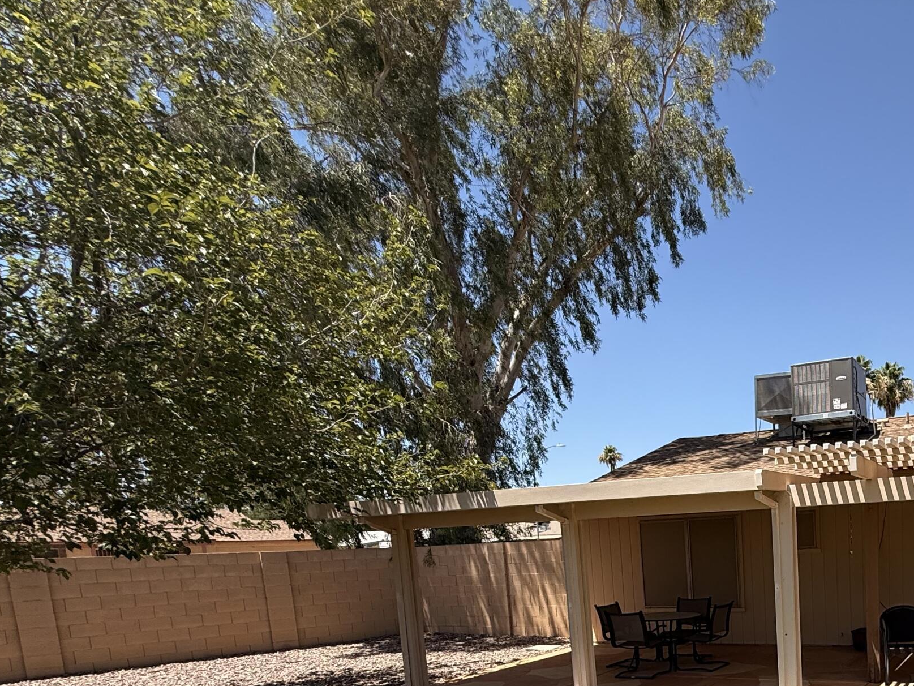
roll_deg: +2.3
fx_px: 687
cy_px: 633
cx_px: 780
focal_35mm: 26
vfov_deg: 47.1
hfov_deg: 59.7
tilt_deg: -7.9
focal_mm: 2.22
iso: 50
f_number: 2.2
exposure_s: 1/1572
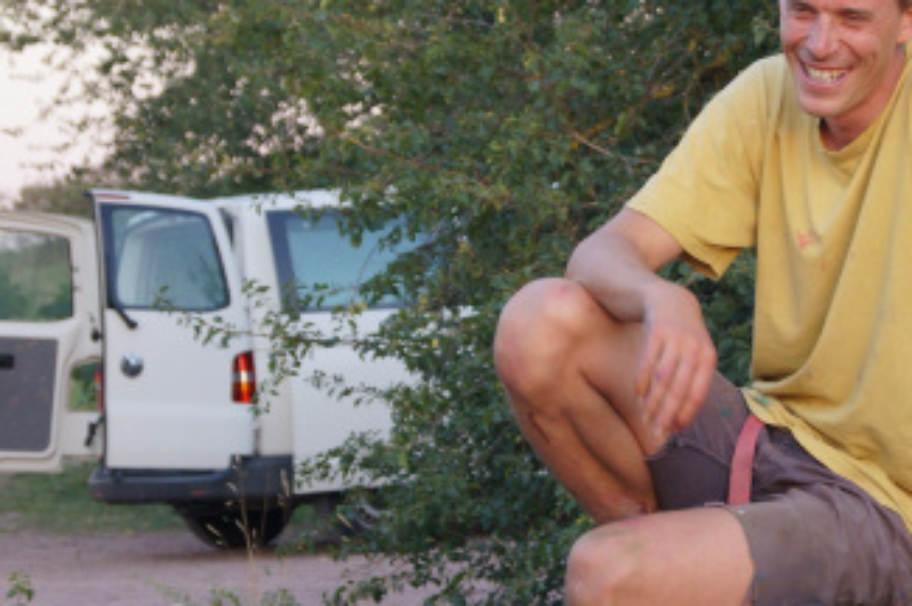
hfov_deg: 12.2
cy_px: 224
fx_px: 4207
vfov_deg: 8.2
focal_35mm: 166
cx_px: 918
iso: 400
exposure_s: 1/60
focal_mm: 45
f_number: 5.6
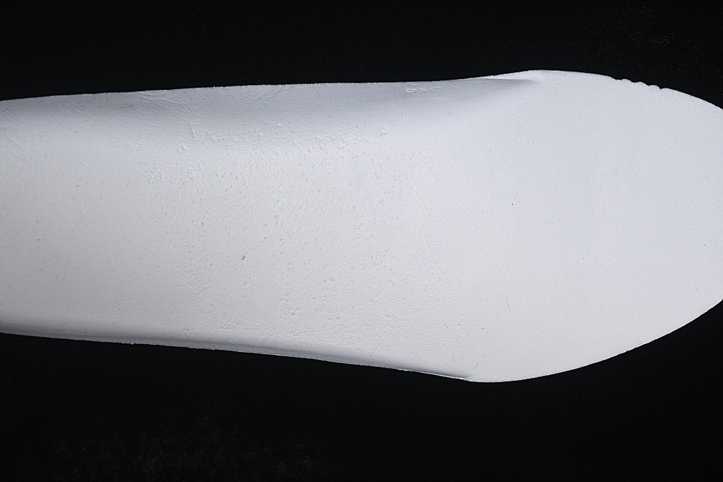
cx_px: 362
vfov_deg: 18.9
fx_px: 1446
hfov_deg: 28.1
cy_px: 241
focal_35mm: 72
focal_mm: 48
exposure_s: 1/60
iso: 160
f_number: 7.1
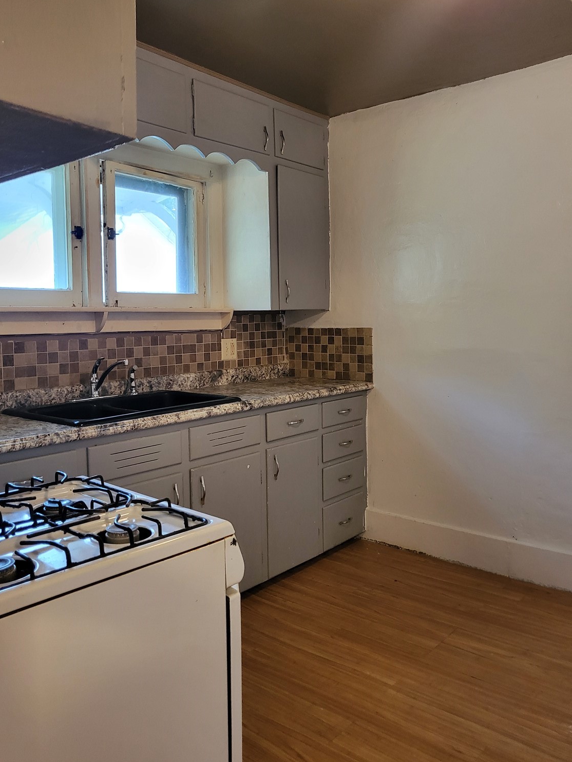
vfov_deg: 63.4
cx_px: 275
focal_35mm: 28
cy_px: 373
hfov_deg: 49.7
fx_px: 617
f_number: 1.8
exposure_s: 1/40
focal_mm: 4.25
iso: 400
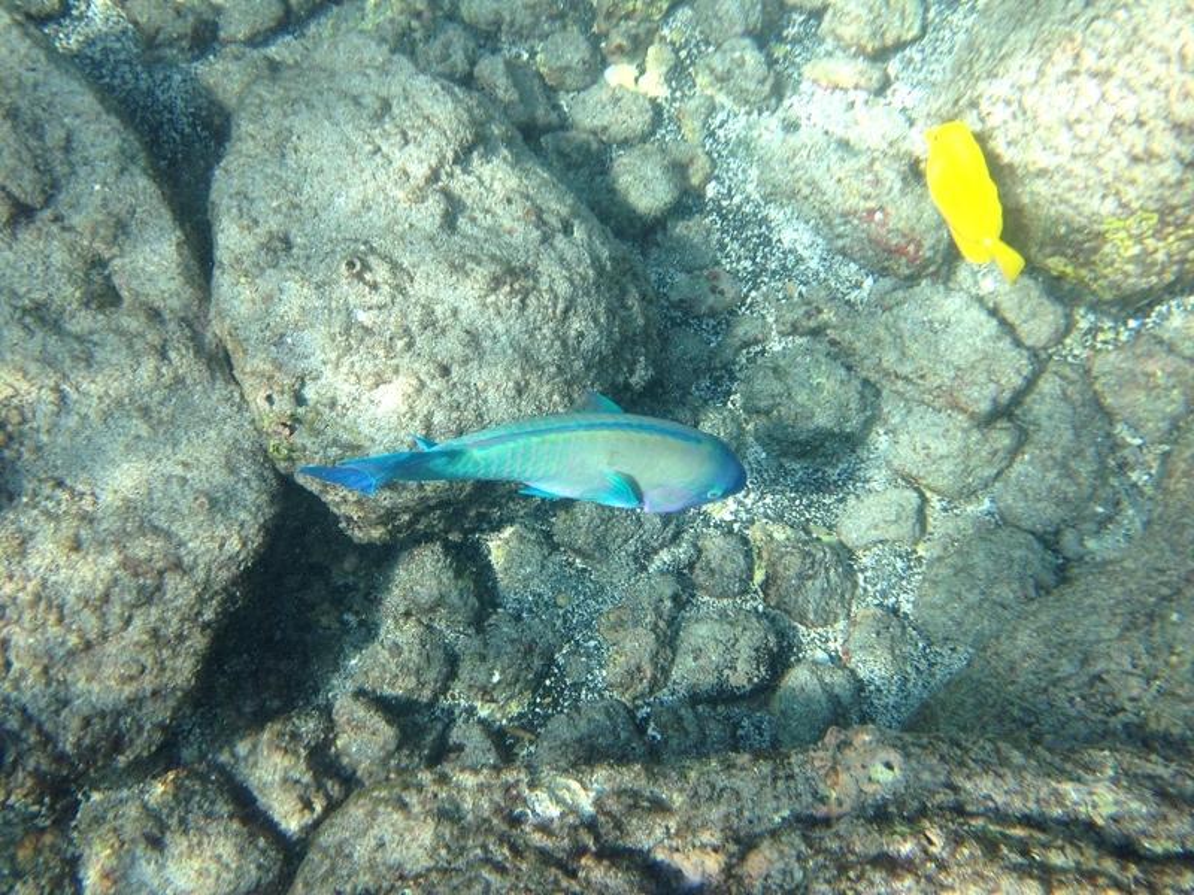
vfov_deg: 42.9
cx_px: 597
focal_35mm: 33
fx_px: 1138
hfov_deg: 55.4
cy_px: 448
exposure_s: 1/417
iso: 50
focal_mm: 4.12
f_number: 2.4
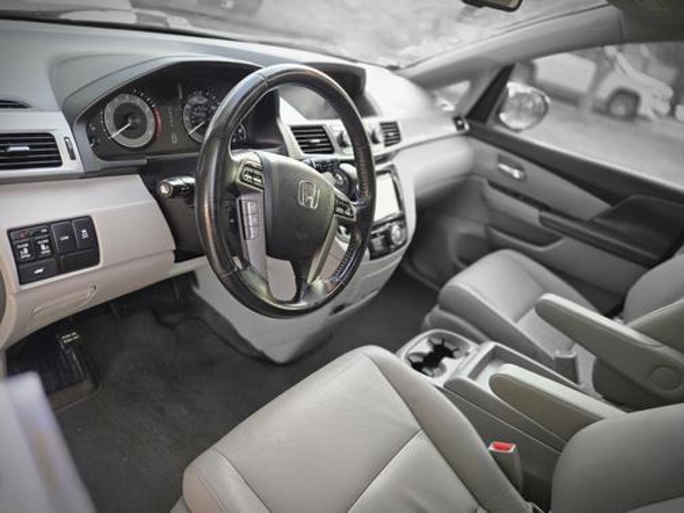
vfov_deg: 58.9
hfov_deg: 73.9
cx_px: 342
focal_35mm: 23
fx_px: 454
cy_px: 256
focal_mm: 5.4
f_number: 1.8
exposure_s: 1/240
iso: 400
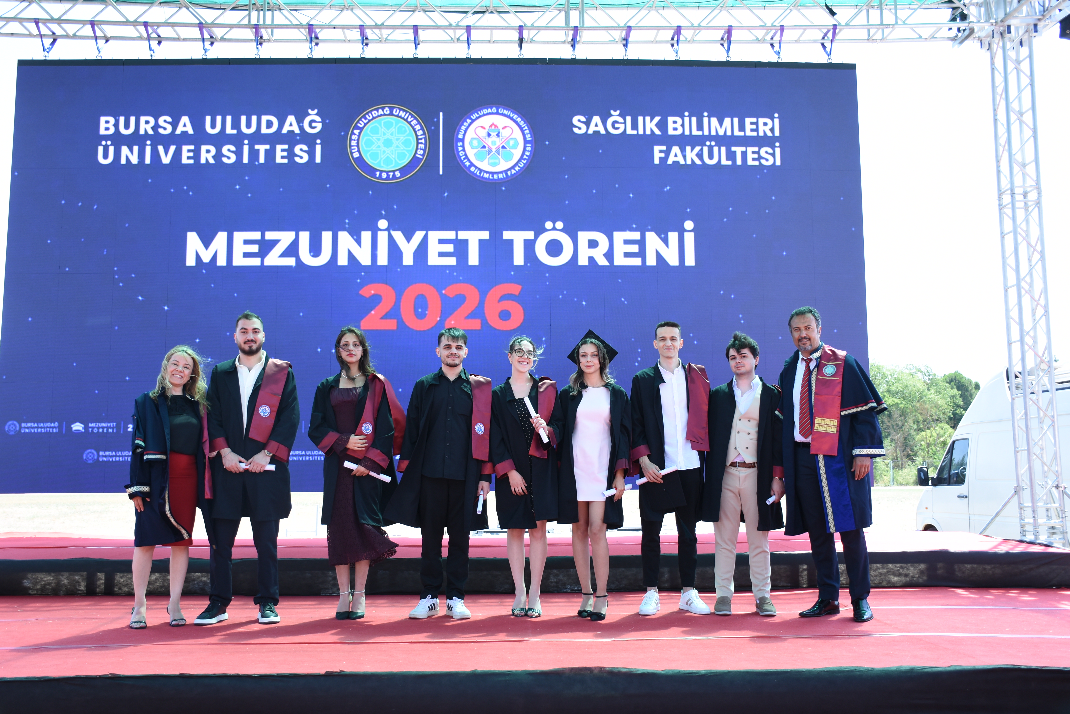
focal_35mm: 34
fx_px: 1026
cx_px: 535
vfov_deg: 38.4
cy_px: 357
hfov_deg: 55.1
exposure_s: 1/250
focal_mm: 23
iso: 200
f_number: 5
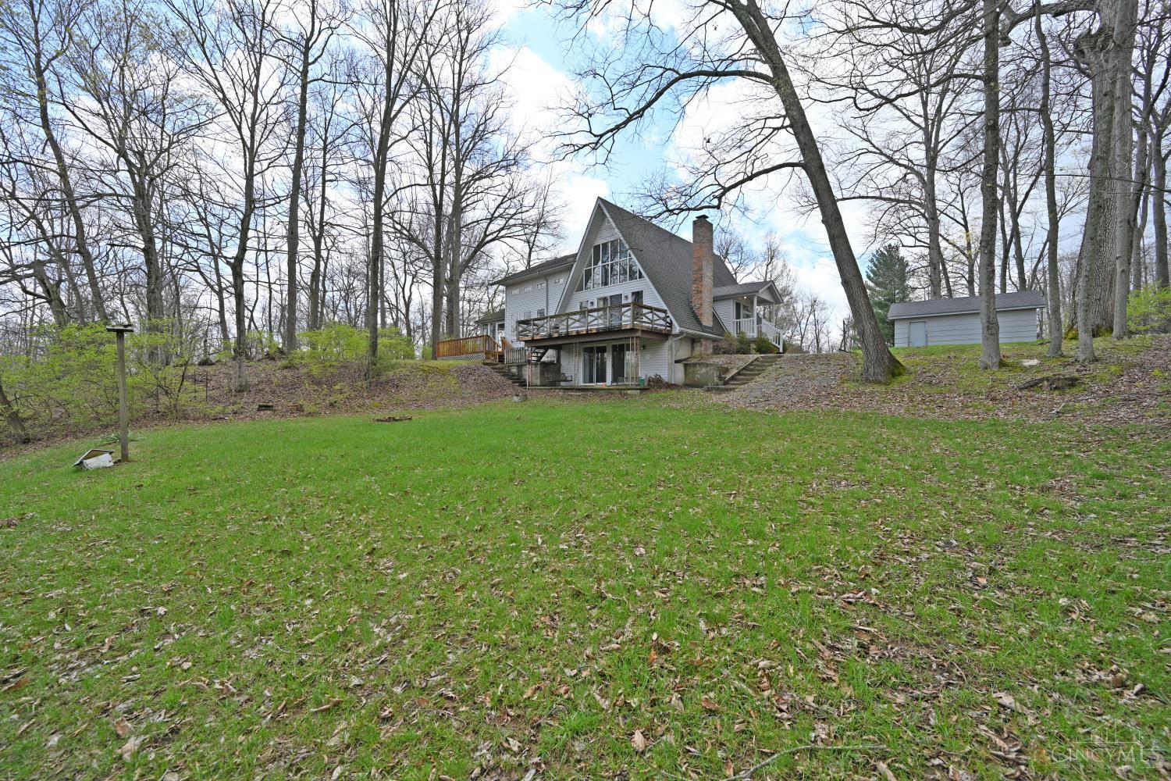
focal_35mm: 14
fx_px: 455
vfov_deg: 81.2
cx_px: 586
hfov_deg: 104.3
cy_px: 390
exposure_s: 1/320
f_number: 6.3
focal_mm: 14
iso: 100
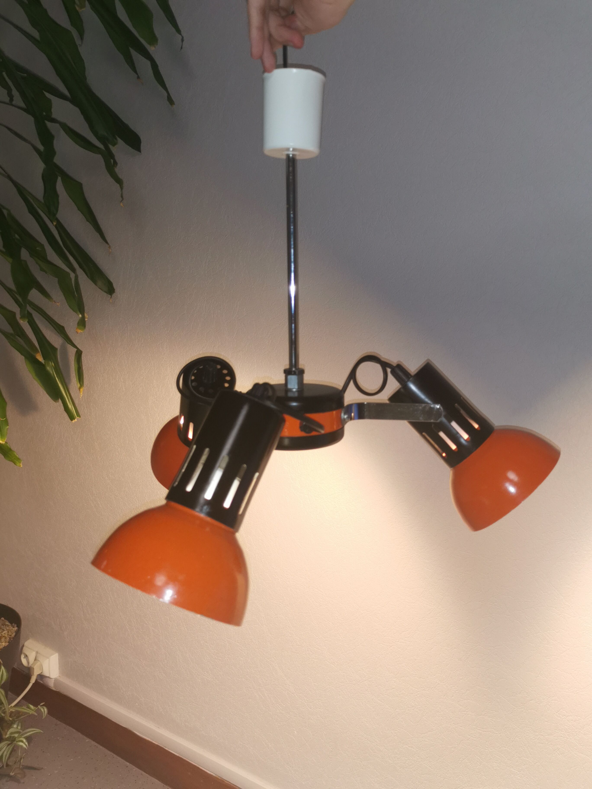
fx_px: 661
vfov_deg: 61.7
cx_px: 296
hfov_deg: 48.2
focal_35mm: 29
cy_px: 394
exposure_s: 1/100
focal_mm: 5.58
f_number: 1.8
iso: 160
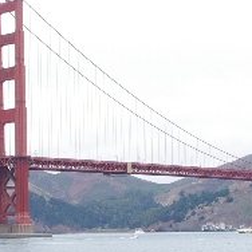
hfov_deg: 15.4
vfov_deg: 15.5
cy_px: 195
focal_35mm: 112
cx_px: 42
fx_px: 922
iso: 800
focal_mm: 21.25
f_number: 14
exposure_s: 1/250
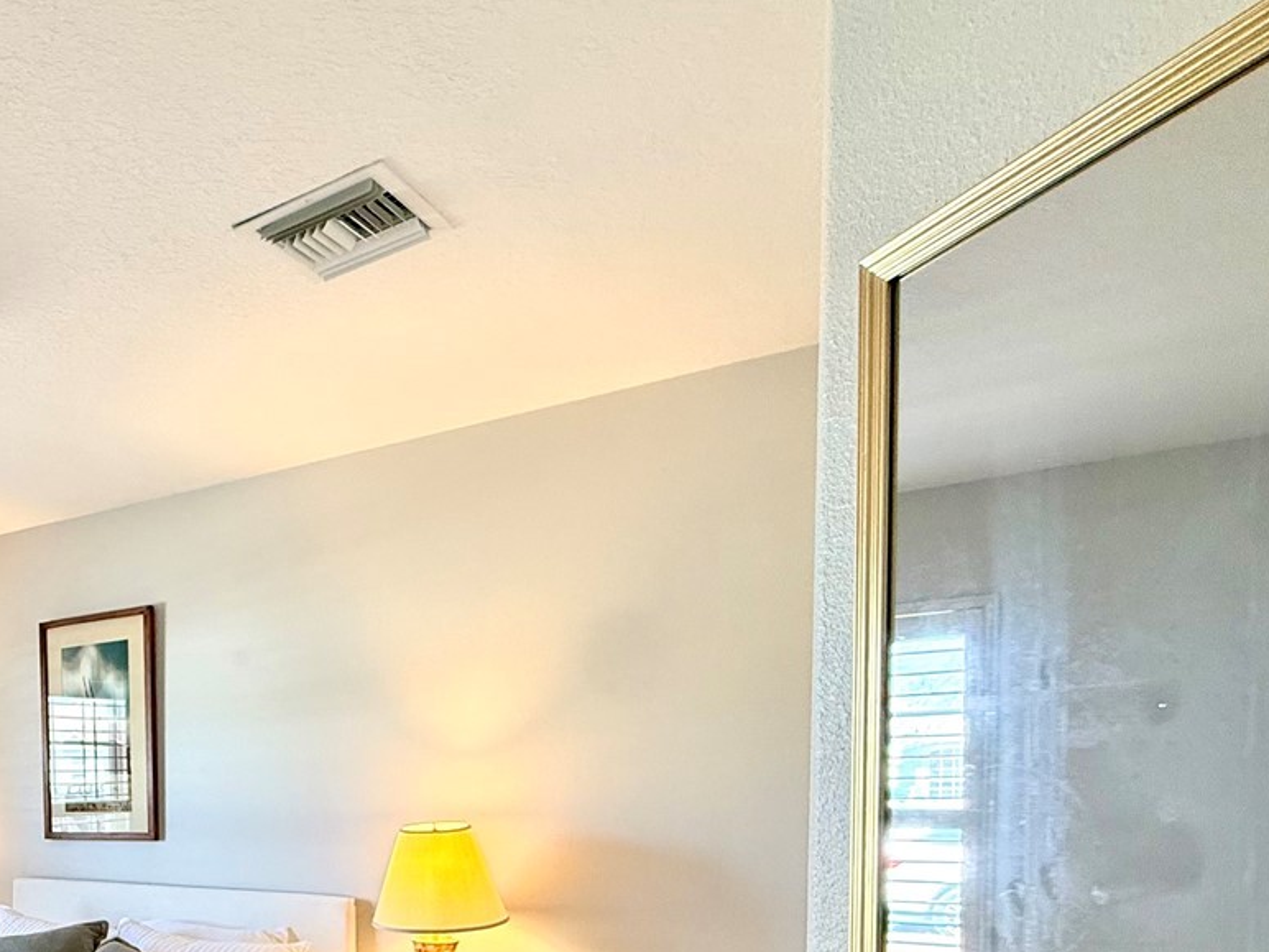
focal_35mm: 29
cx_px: 117
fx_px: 1063
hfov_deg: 53.6
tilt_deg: -2.5
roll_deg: +0.3
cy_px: 842
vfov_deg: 44.3
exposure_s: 1/120
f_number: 2.2
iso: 250
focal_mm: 2.22
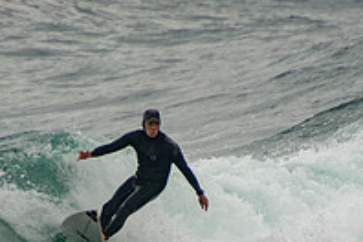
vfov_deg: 0.8
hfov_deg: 1.2
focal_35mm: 1760
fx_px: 17745
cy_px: 296
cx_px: 161
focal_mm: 400
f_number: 5.6
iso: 220
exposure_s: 1/1250
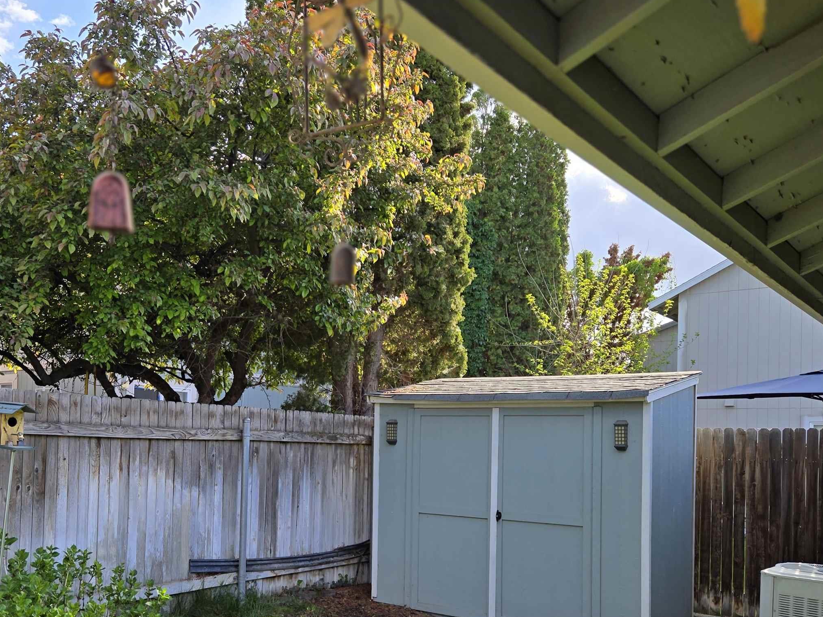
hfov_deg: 52.1
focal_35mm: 35
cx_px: 312
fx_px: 832
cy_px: 421
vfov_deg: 40.1
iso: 25
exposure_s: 1/771
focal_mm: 5.4
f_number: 1.8
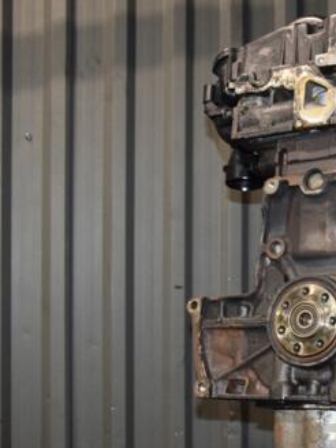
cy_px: 262
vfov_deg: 33.2
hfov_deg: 24.6
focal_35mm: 58
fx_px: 751
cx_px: 288
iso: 800
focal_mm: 22
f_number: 5
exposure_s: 1/60
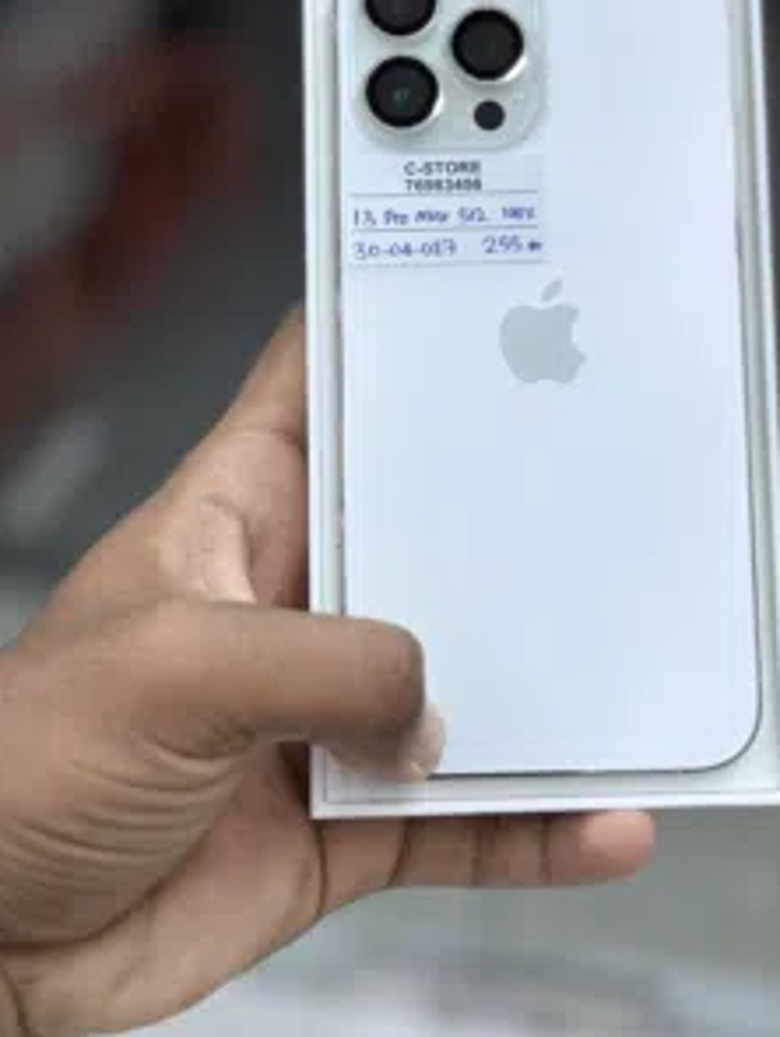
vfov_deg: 29.6
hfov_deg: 22.5
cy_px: 366
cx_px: 516
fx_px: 1949
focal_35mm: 65
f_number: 1.78
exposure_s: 1/495
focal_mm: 6.76
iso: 64
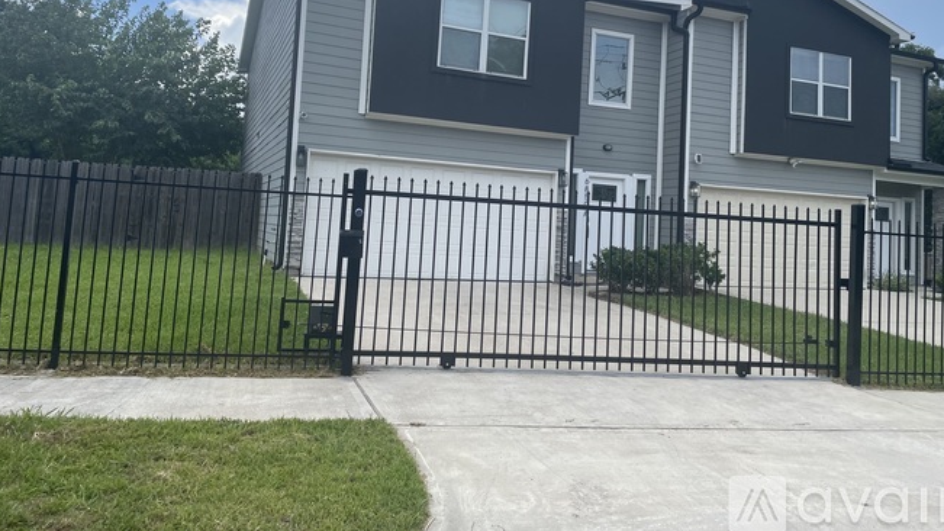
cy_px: 171
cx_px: 479
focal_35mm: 29
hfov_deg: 66.1
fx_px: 726
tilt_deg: +4.6
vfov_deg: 39.6
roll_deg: -4.7
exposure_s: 1/2451
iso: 32
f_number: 1.6
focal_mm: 4.2
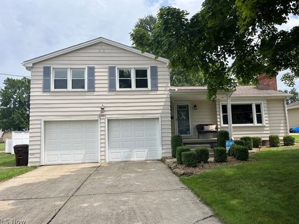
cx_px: 149
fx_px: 233
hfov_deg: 65.3
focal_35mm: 27
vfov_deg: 51.4
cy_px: 110
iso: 50
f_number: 1.6
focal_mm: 5.1
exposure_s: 1/2899
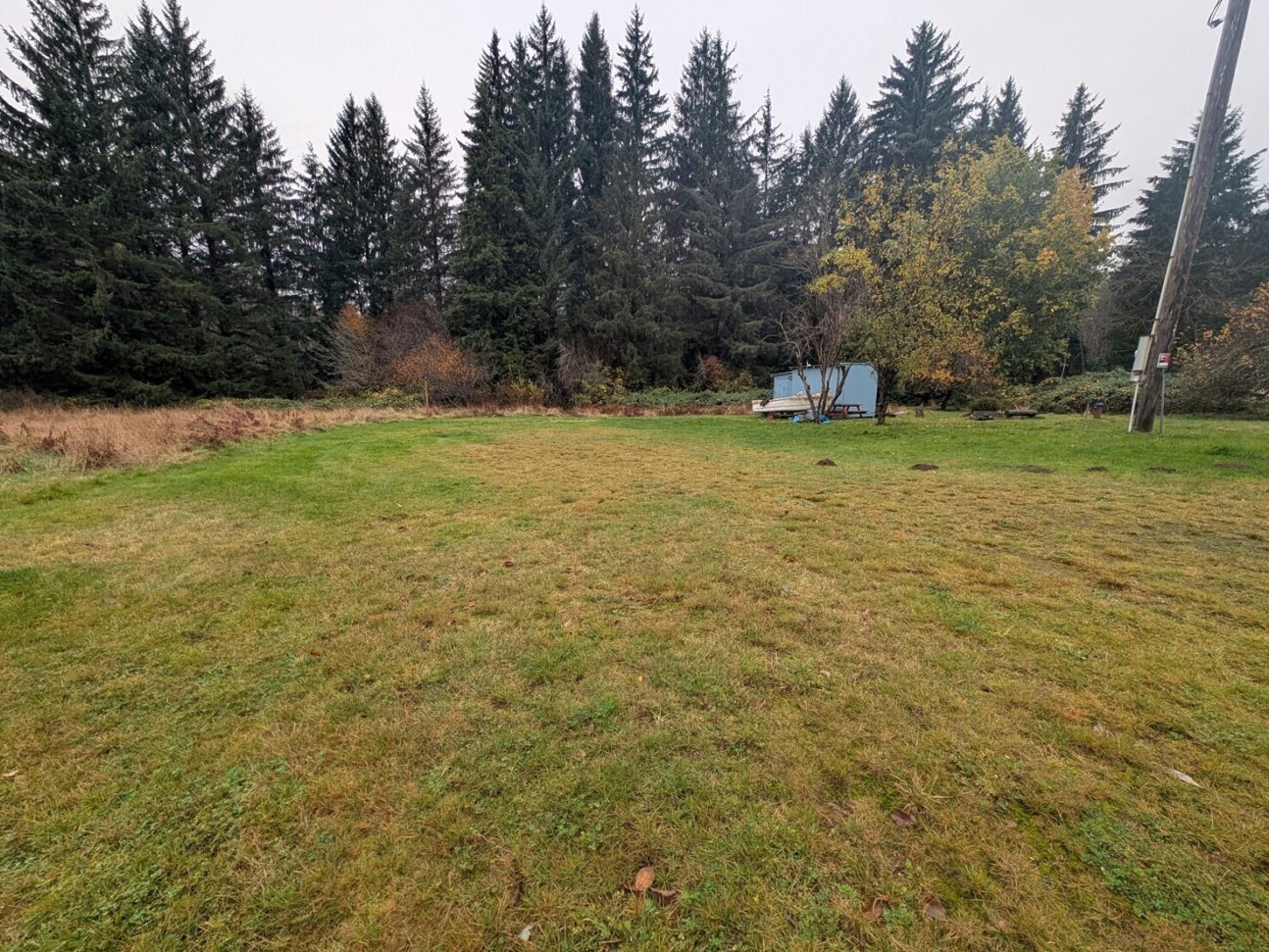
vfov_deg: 89.8
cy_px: 502
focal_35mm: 13
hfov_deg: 106.2
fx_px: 477
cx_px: 645
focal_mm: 2.23
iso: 40
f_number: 1.95
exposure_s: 1/348
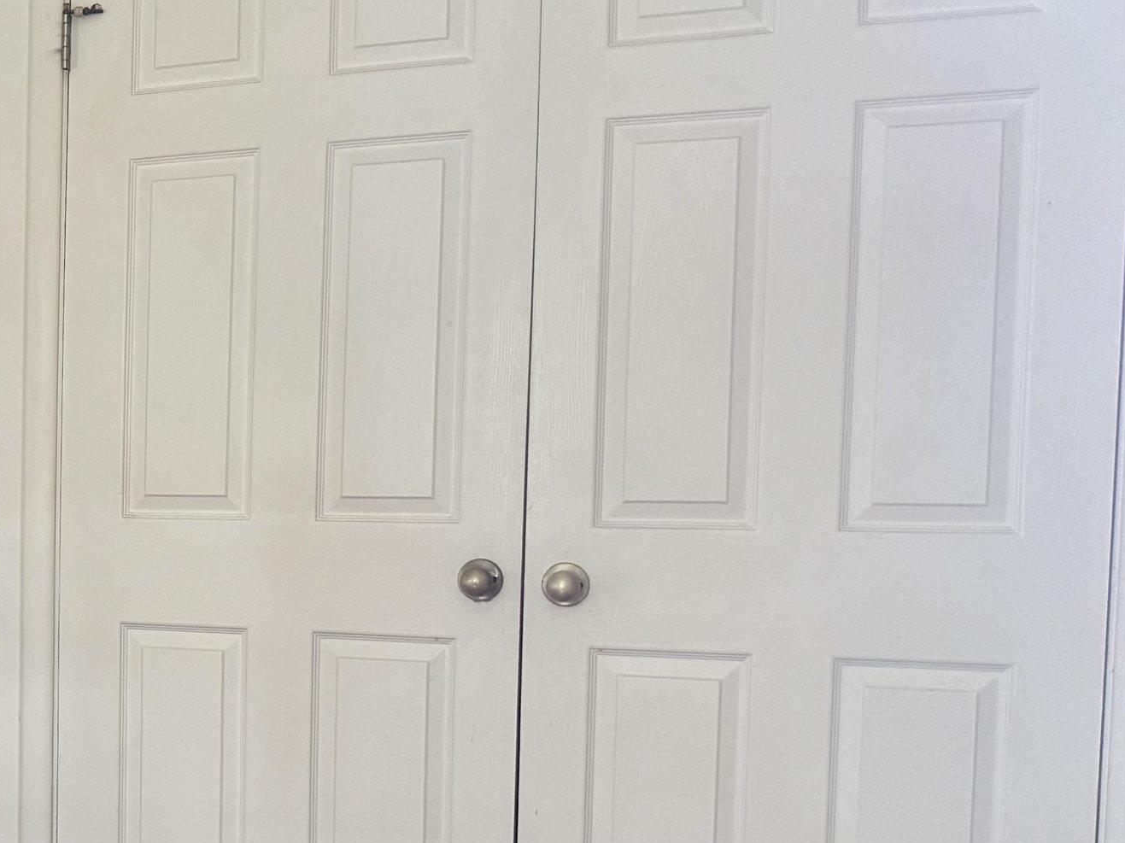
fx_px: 1819
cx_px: -184
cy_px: 587
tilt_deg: -3.5
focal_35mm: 56
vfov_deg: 25.9
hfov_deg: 30.0
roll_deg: -0.1
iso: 250
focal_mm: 6.76
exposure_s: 1/60
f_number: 1.78
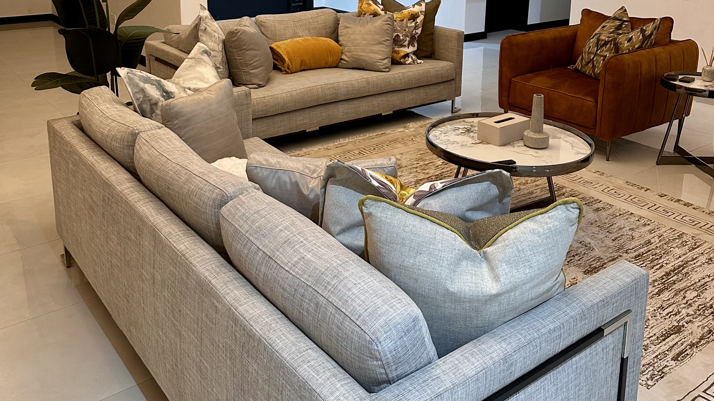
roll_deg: -1.4
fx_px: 663
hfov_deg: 56.6
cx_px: 358
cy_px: 52
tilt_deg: -10.8
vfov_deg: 32.3
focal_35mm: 35
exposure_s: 1/50
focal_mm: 6.86
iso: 250
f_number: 1.78
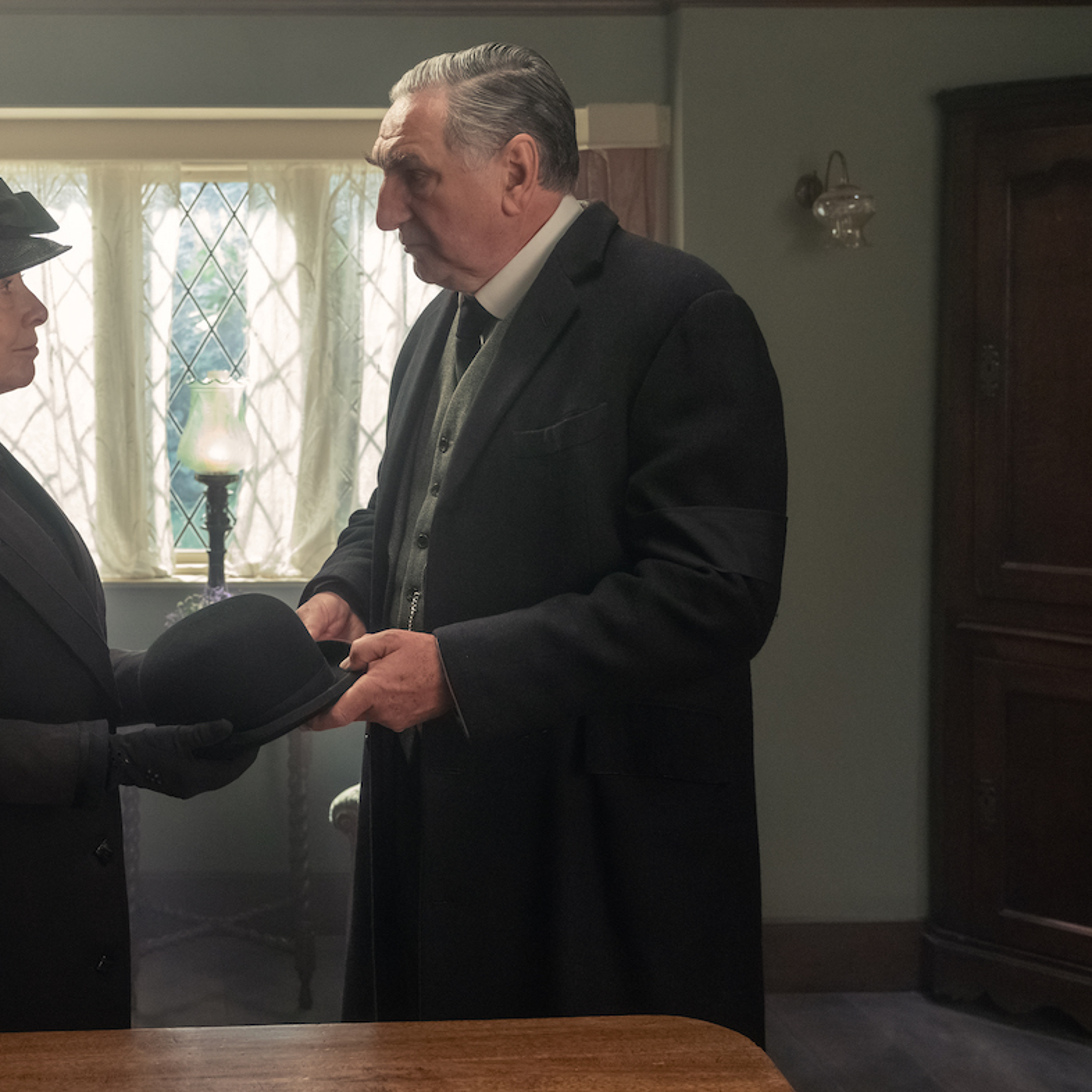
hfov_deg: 34.6
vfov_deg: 35.4
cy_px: 539
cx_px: 281
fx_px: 1713
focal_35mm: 48
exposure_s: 1/100
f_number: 5
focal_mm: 37
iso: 2500
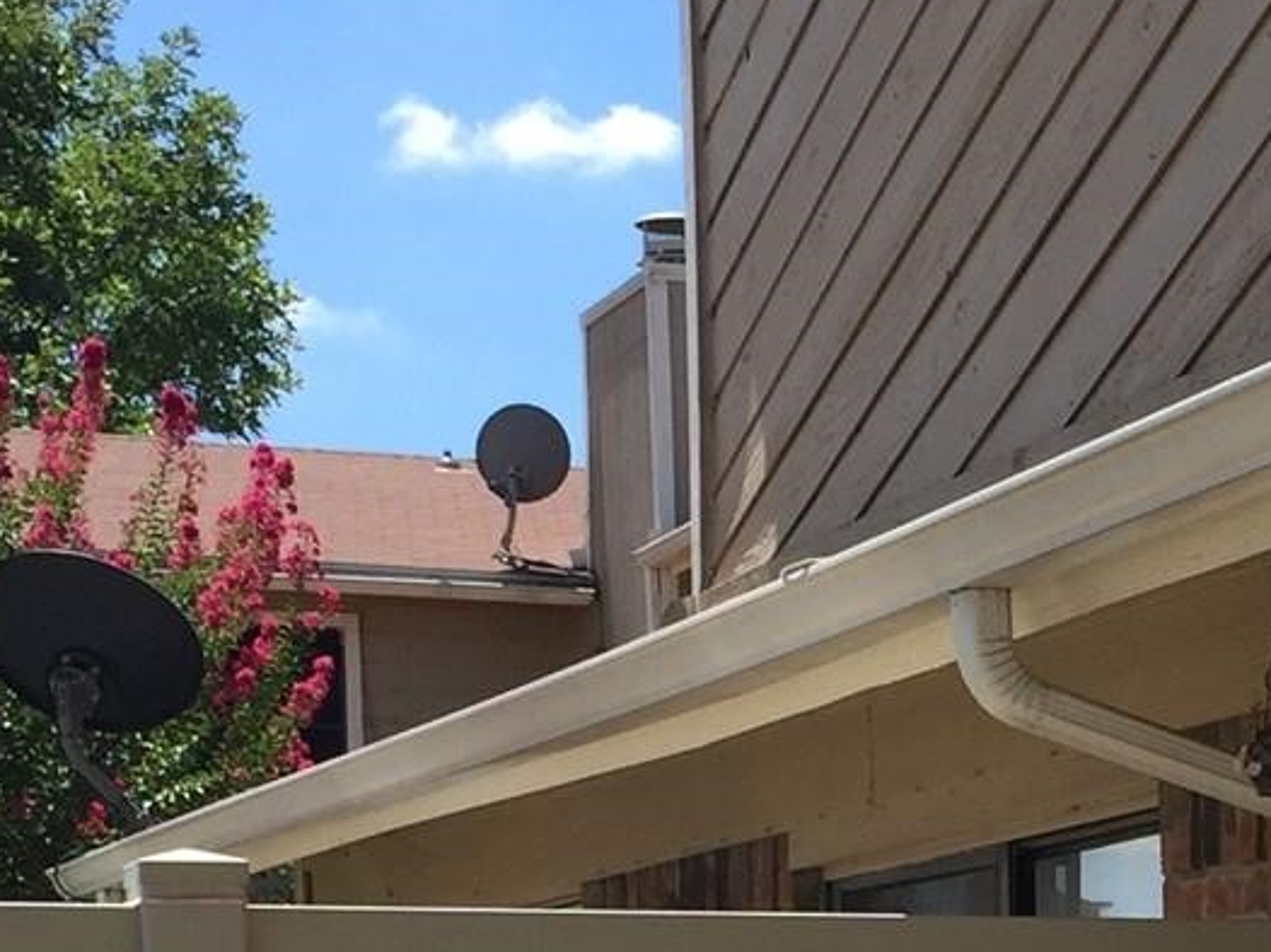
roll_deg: -0.2
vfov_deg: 12.5
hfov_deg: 17.0
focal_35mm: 113
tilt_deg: -3.9
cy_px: 1399
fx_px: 4147
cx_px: 1283
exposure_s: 1/1276
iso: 32
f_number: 2.2
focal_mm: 4.15
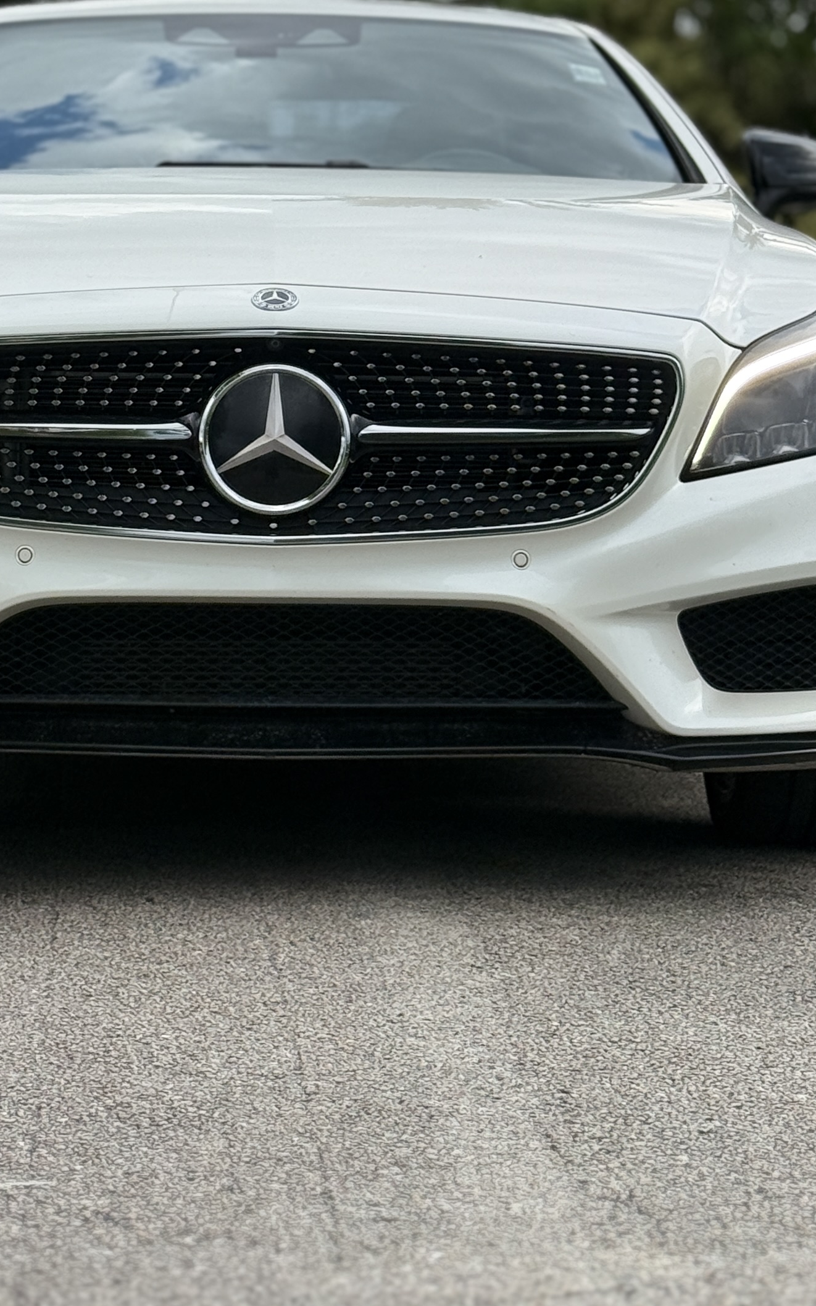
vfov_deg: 21.3
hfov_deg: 13.5
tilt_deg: -1.6
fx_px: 3451
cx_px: 236
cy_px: 415
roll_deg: -1.5
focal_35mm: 97
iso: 64
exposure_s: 1/1883
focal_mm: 6.76
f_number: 1.78
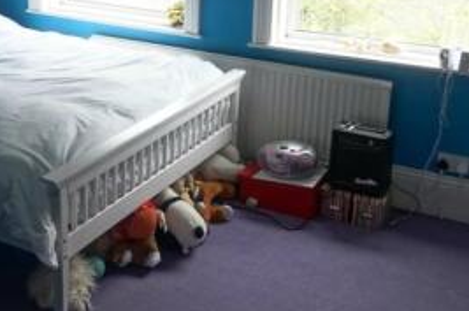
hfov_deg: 33.6
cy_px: 83
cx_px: 148
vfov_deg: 22.7
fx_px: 767
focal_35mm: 59
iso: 400
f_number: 8
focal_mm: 16
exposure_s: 1/60
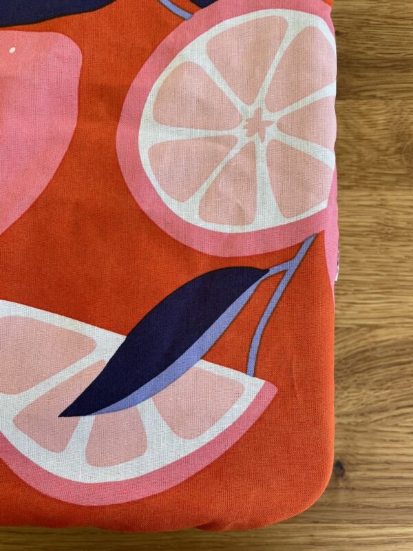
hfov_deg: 53.1
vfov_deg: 67.3
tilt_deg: -85.7
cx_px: 206
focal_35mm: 26
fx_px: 414
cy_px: 276
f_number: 1.6
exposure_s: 1/121
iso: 40
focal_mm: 4.2
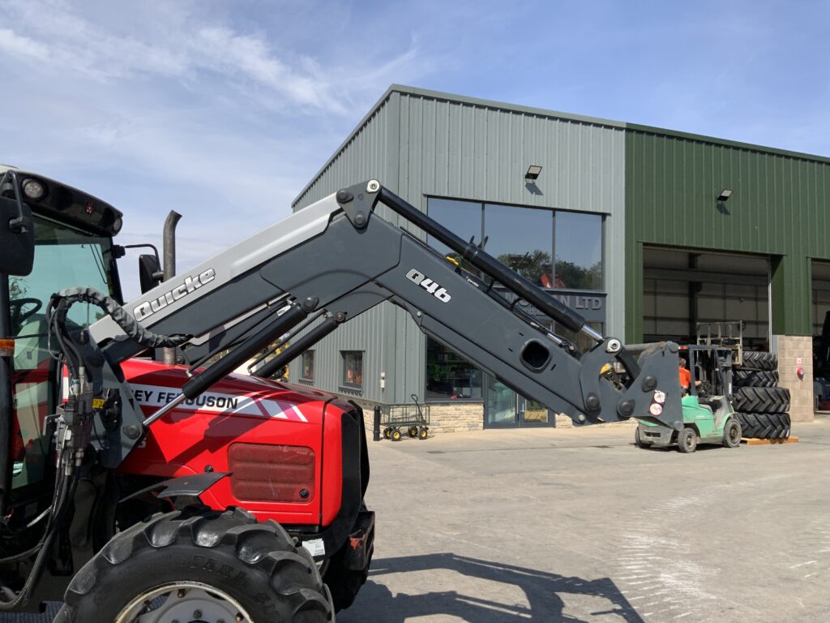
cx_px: 415
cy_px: 312
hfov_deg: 61.7
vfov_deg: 48.2
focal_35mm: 29
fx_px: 695
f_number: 1.8
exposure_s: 1/1984
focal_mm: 3
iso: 16
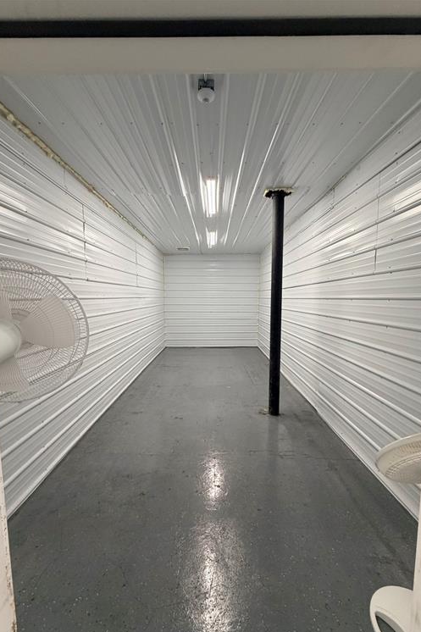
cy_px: 324
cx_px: 210
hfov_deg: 77.3
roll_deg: -0.7
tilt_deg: -4.8
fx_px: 263
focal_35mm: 15
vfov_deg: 100.4
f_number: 2.2
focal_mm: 2.22
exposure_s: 1/60
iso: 200
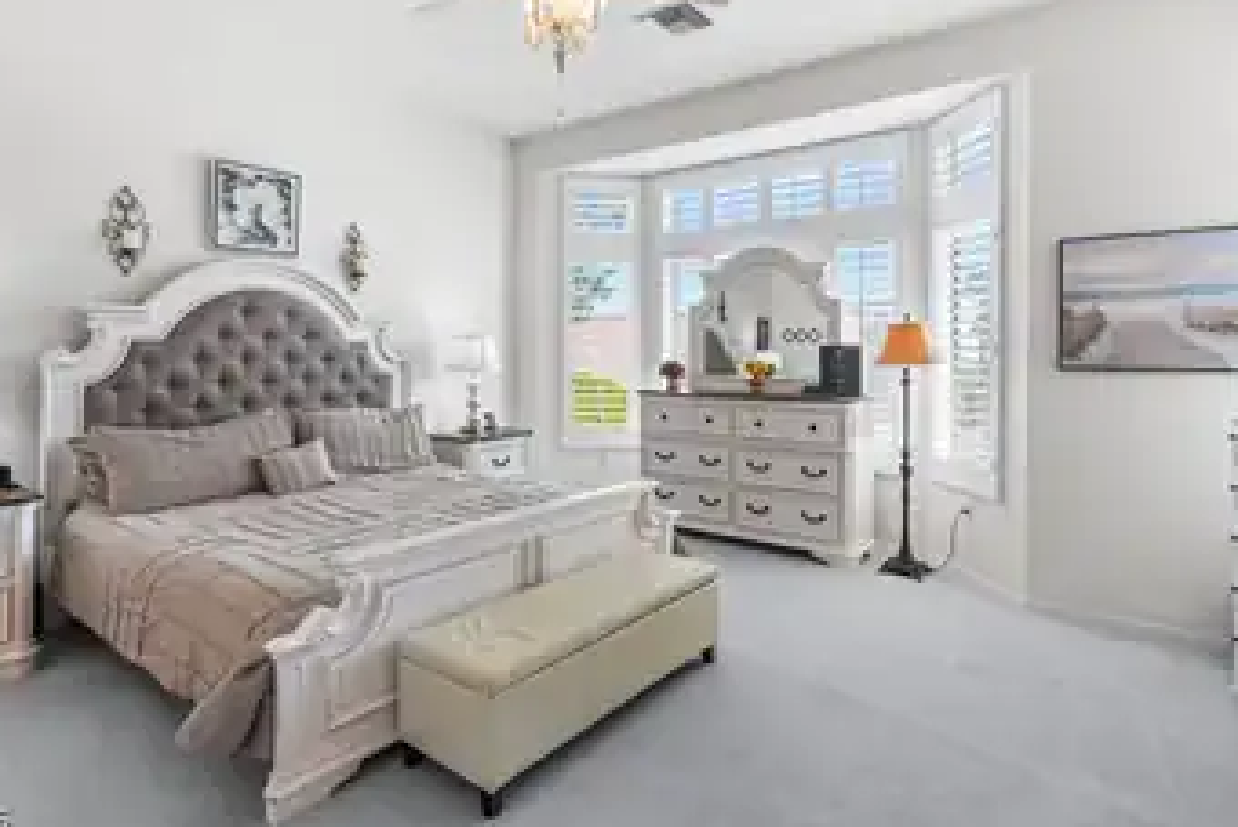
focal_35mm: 20
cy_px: 355
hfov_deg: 83.9
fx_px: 688
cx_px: 597
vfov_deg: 61.7
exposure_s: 1/4
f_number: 8
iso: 400
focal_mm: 17
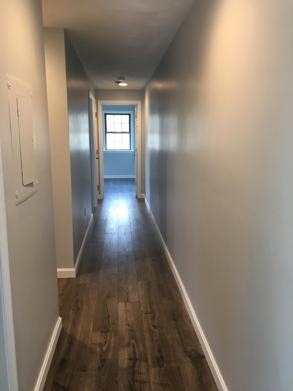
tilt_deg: -11.2
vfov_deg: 61.7
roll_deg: +0.8
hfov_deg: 48.2
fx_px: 327
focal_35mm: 29
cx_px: 146
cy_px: 196
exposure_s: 1/30
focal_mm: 4.15
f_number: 2.2
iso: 50
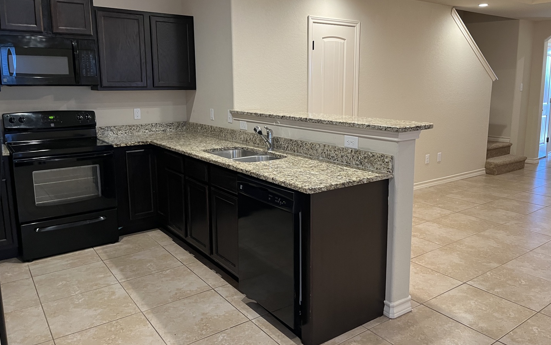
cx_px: 279
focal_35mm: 28
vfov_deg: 44.5
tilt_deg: -7.6
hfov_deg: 66.5
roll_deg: +0.6
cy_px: 159
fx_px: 421
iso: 200
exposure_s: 1/60
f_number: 1.6
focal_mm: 5.1
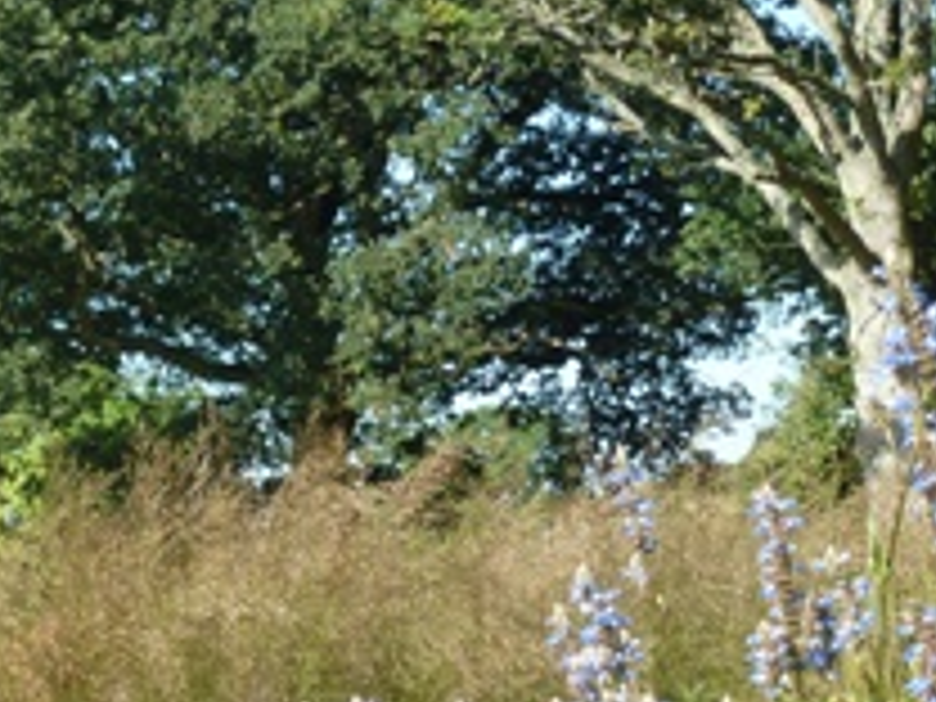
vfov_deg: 9.7
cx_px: 214
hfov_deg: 13.0
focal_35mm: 151
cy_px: 742
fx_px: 4083
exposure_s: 1/250
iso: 80
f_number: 3.9
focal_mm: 9.7
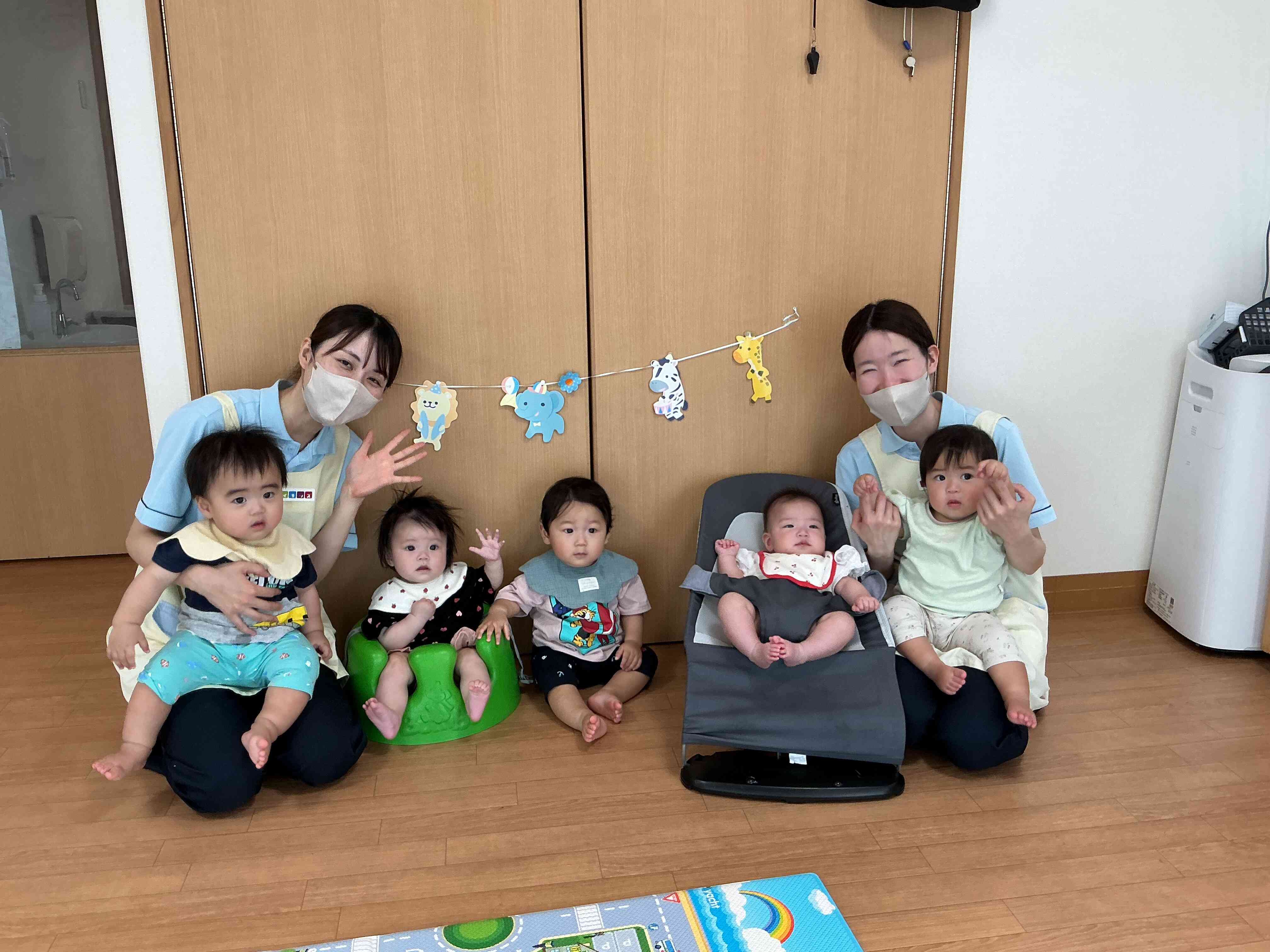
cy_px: 476
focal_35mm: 29
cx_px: 635
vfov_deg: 48.2
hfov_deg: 61.7
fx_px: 1064
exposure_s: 1/100
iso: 50
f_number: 1.8
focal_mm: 3
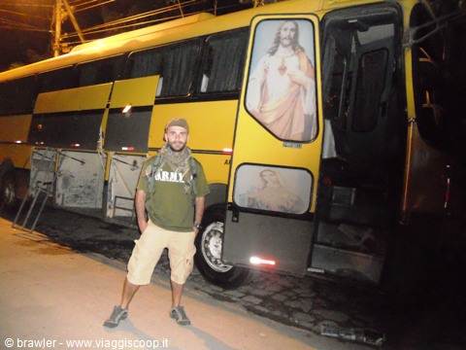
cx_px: 233
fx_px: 363
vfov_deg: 51.4
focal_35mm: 27
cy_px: 175
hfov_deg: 65.3
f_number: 3.2
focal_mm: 4.9
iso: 1250
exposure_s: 1/25
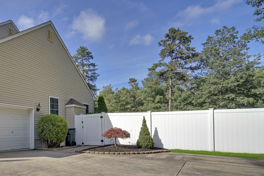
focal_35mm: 27
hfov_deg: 61.8
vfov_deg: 46.3
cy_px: 132
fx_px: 198
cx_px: 53
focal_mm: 16
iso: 100
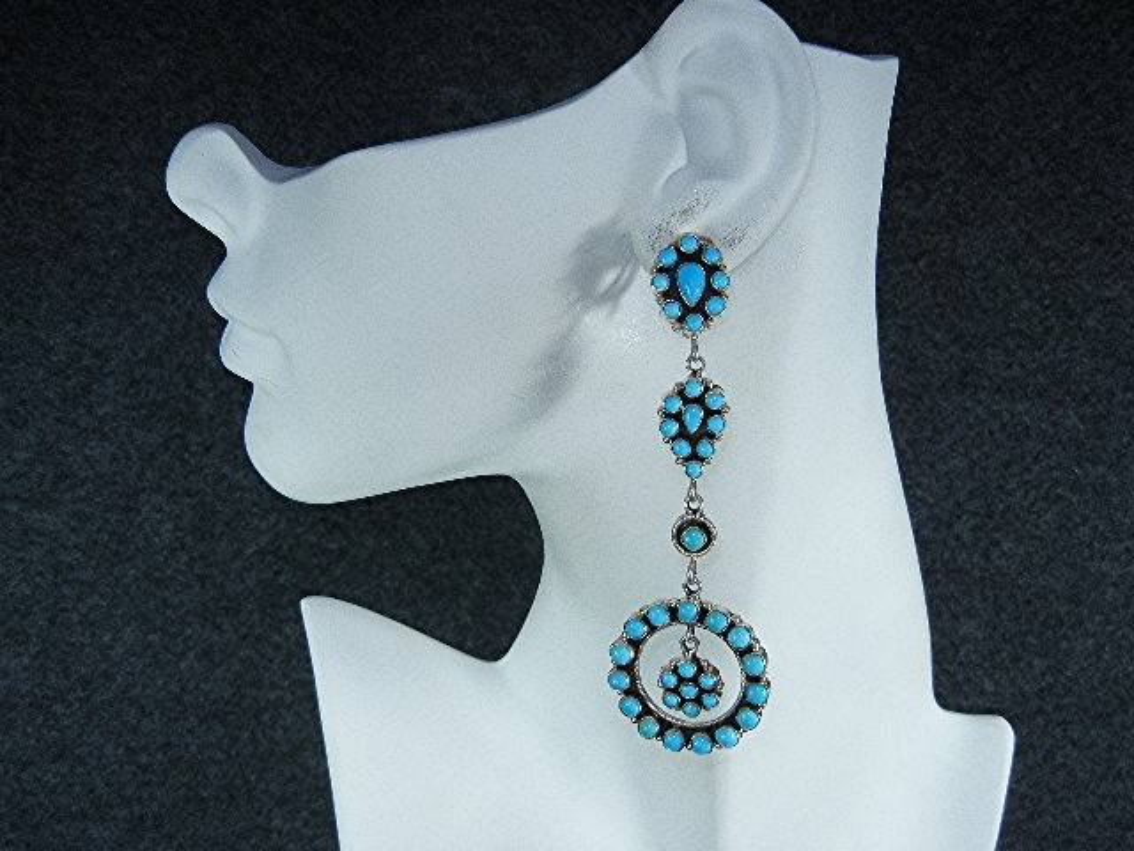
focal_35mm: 52
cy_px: 426
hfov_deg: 36.8
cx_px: 567
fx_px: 1703
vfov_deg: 28.0
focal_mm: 9.3
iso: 230
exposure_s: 1/38.1
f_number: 3.9
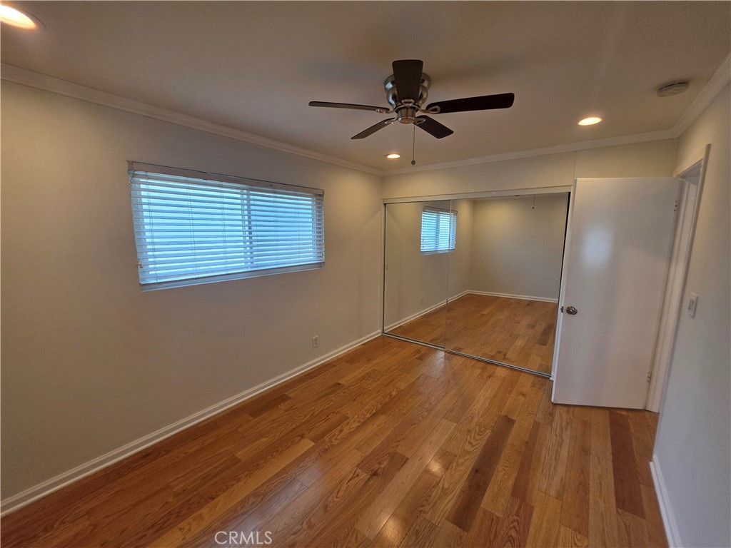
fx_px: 275
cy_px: 274
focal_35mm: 13
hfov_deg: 106.2
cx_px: 366
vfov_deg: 89.9
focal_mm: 2.2
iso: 50
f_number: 1.9
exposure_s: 1/120
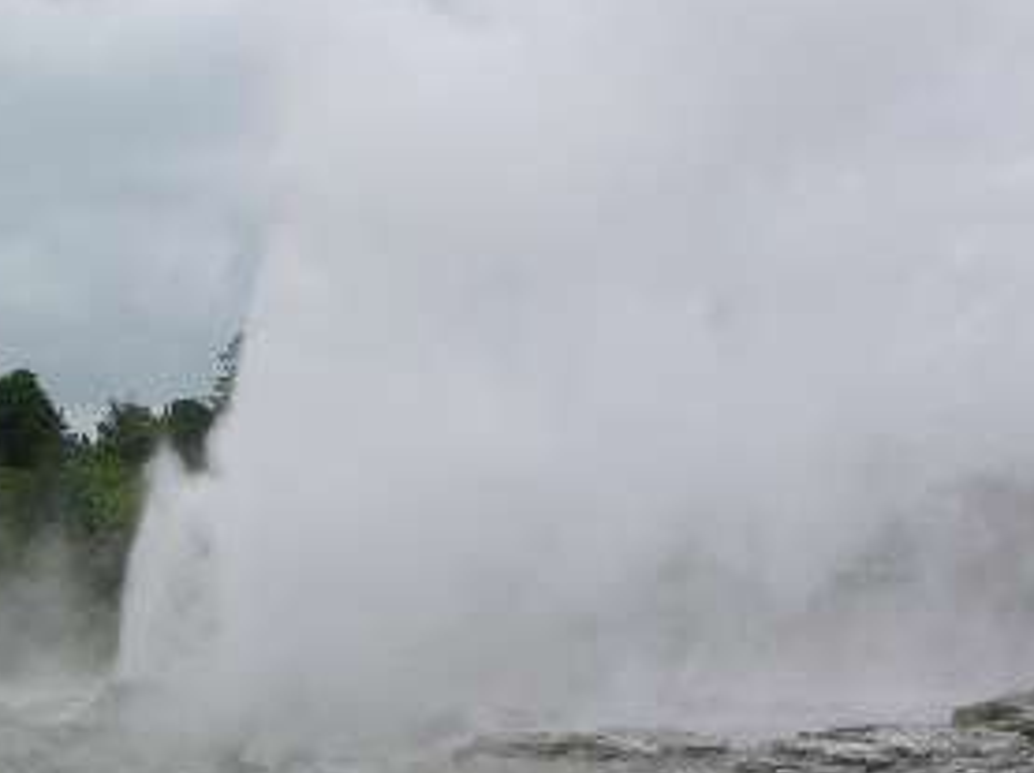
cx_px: 358
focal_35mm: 81
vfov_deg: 18.2
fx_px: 2416
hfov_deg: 24.1
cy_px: 433
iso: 50
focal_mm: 8.9
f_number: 6.3
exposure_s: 1/186
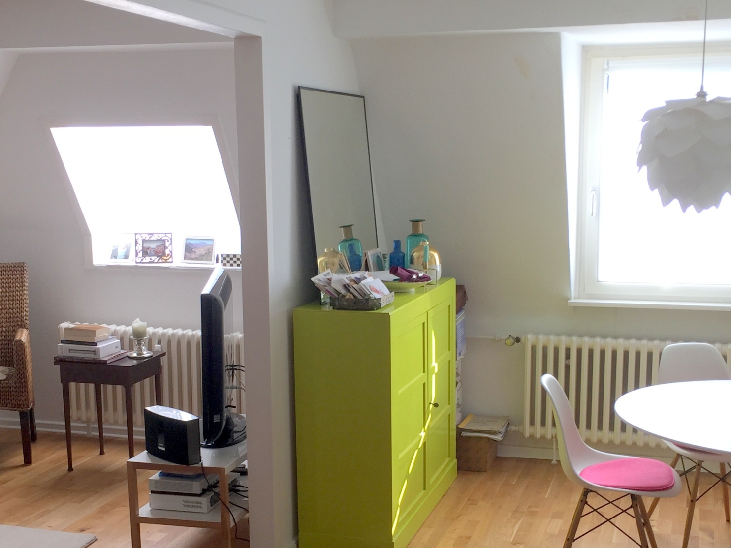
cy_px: 350
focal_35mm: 50
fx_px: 1056
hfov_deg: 38.2
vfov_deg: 29.0
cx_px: 371
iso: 32
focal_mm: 4.15
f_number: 2.2
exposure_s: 1/101
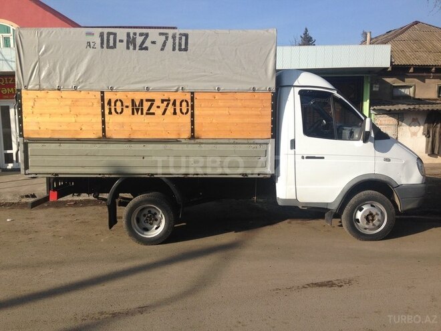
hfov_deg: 55.4
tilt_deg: -6.9
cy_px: 166
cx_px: 220
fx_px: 420
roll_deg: +0.7
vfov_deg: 42.9
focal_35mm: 33
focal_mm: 4.12
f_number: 2.4
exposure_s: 1/1748
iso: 50
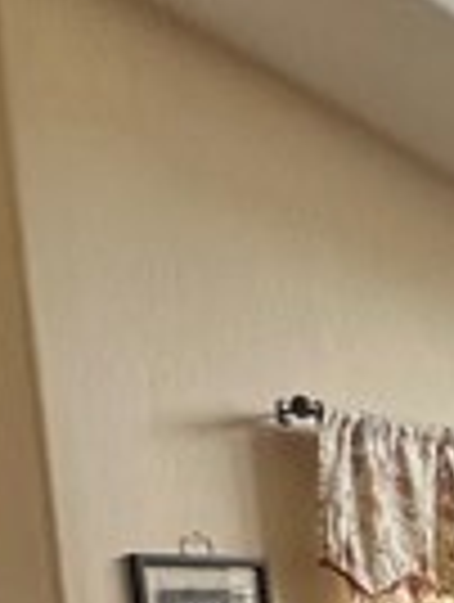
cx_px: 899
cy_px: 1215
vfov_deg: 15.6
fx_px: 1726
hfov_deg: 13.1
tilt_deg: -14.2
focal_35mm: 99
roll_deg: -0.1
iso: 250
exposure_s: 1/86
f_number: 1.8
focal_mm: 1.57
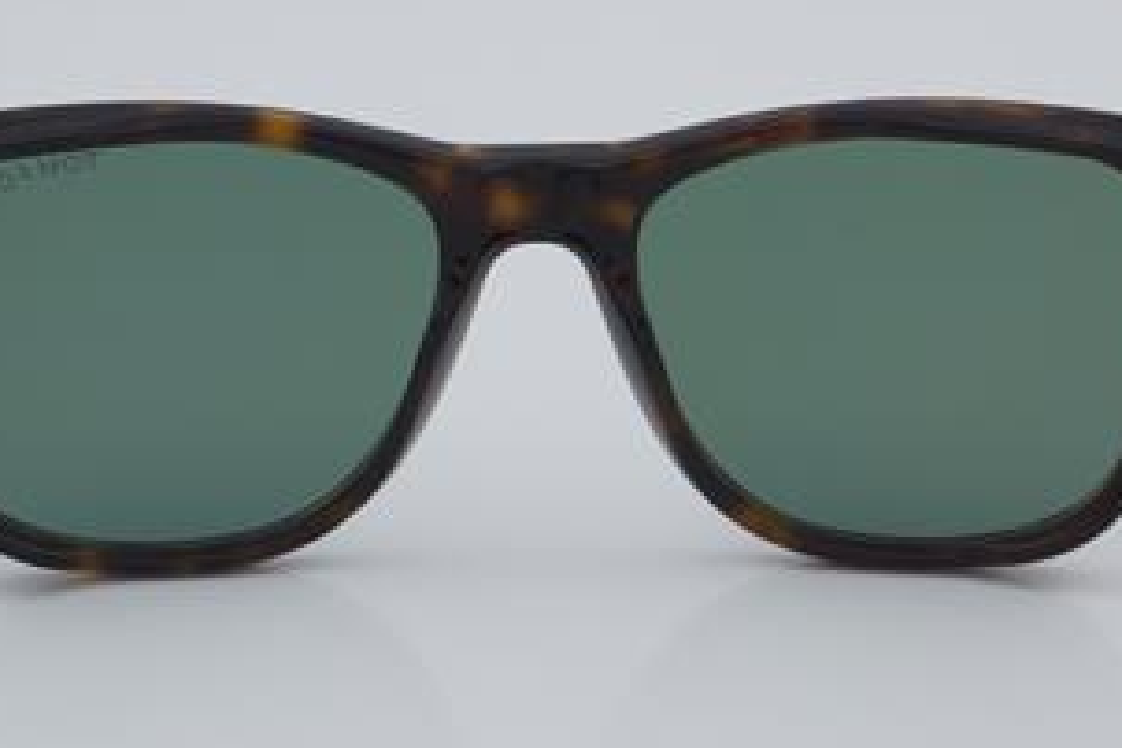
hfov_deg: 20.6
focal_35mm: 99
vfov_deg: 13.8
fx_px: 3085
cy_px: 330
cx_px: 541
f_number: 32
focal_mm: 50
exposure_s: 1/4
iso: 100
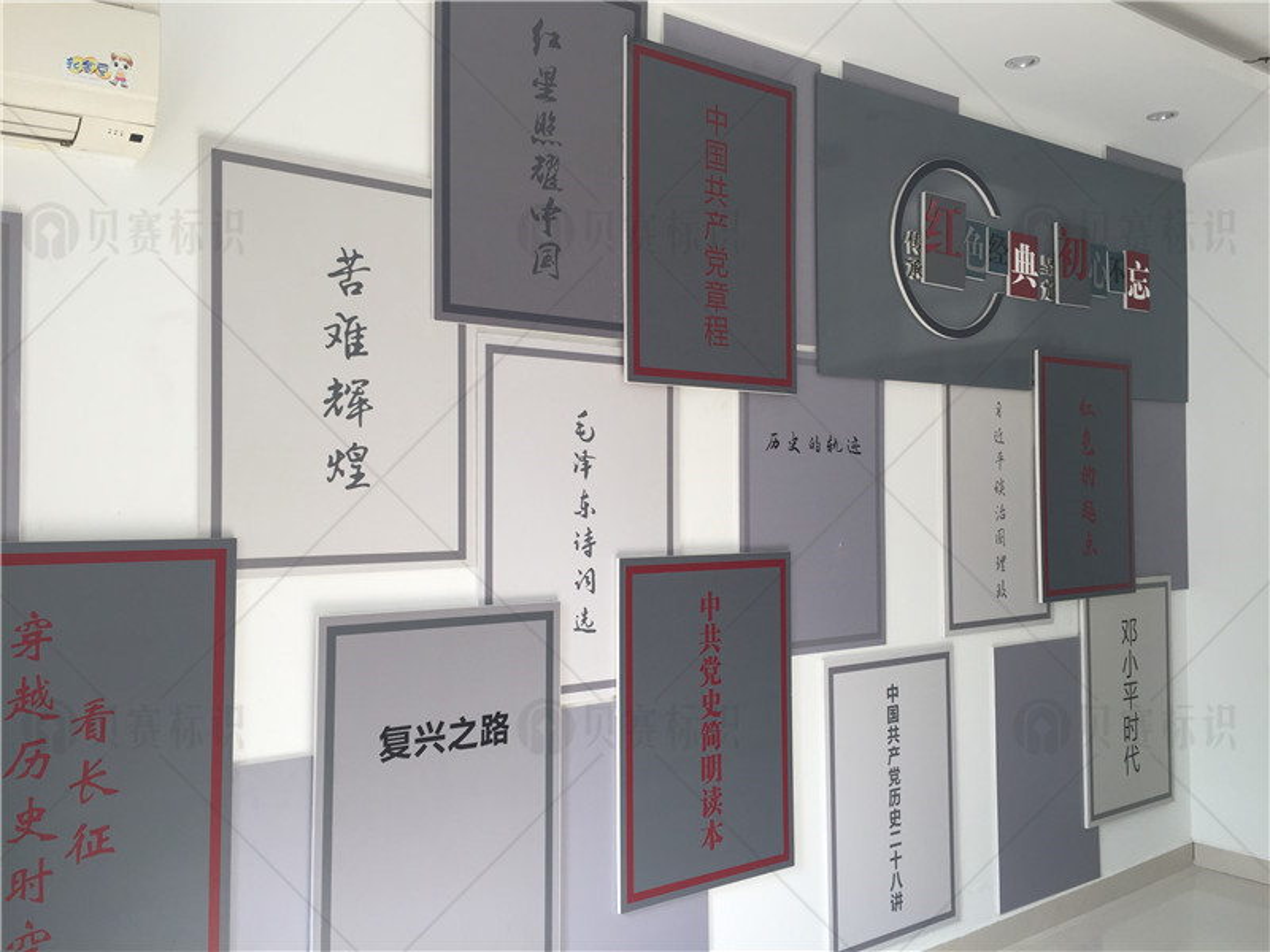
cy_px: 476
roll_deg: -0.9
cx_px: 635
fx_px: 1064
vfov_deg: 48.2
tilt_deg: +0.6
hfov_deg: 61.7
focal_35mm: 29
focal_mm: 4.15
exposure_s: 1/100
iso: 32
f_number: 2.2
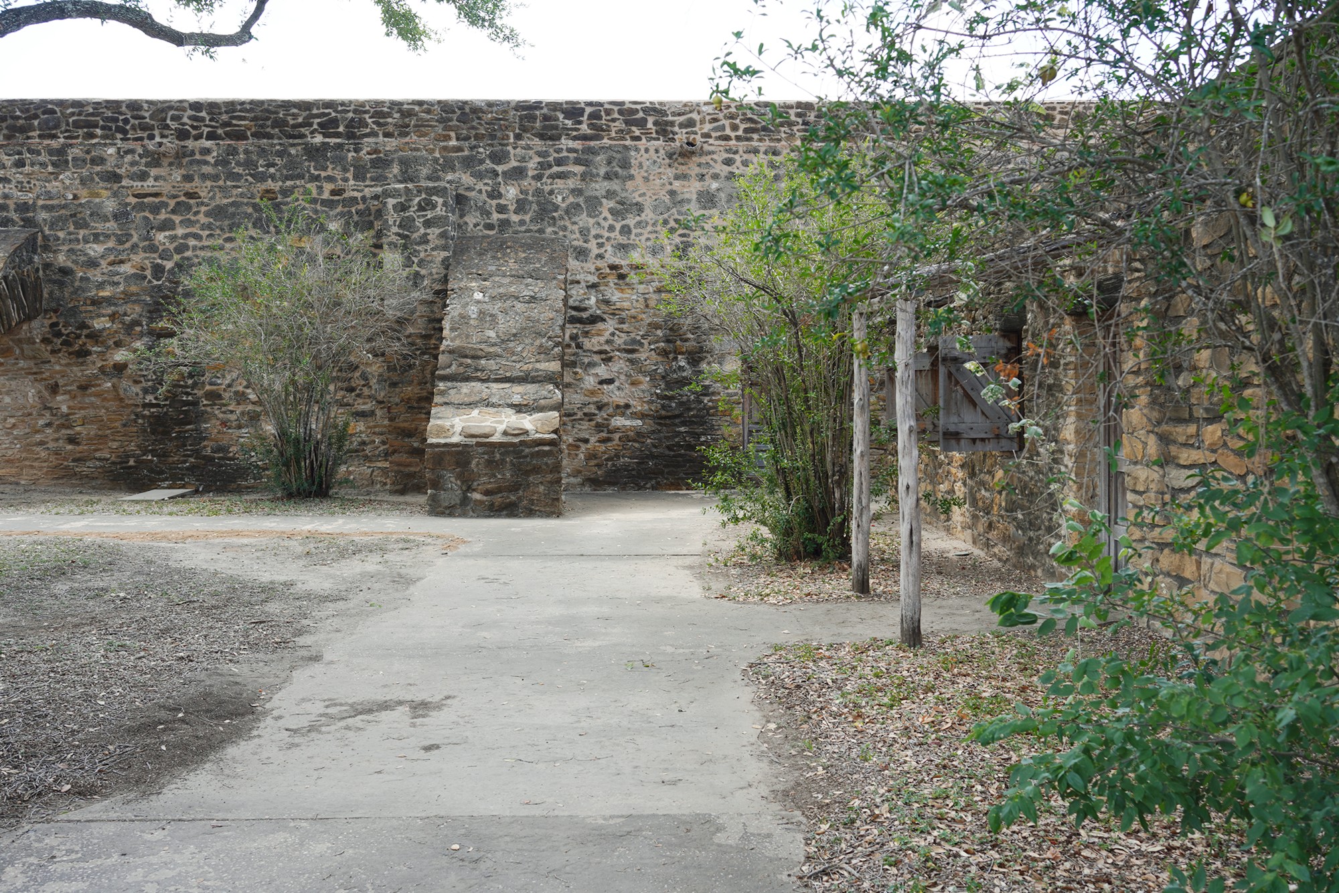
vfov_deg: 40.0
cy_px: 446
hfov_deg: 57.2
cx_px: 670
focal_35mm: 33
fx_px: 1228
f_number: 7.1
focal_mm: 33
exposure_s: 1/100
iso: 100
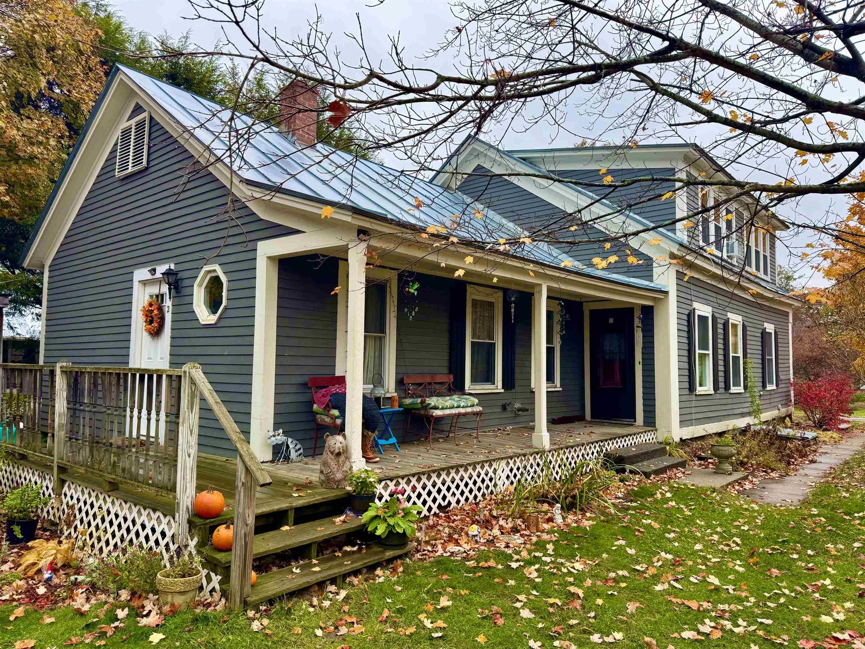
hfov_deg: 71.6
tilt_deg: +3.0
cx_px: 432
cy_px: 324
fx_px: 600
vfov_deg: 56.8
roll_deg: -0.8
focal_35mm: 24
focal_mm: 6.76
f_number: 1.78
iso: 80
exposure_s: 1/531
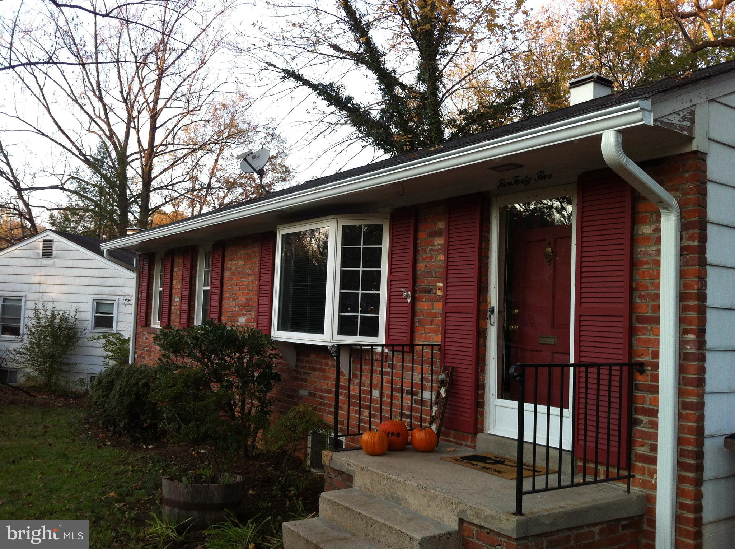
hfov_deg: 52.7
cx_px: 368
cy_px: 274
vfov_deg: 40.6
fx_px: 742
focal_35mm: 35
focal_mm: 3.85
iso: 100
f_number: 2.8
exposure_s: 1/120
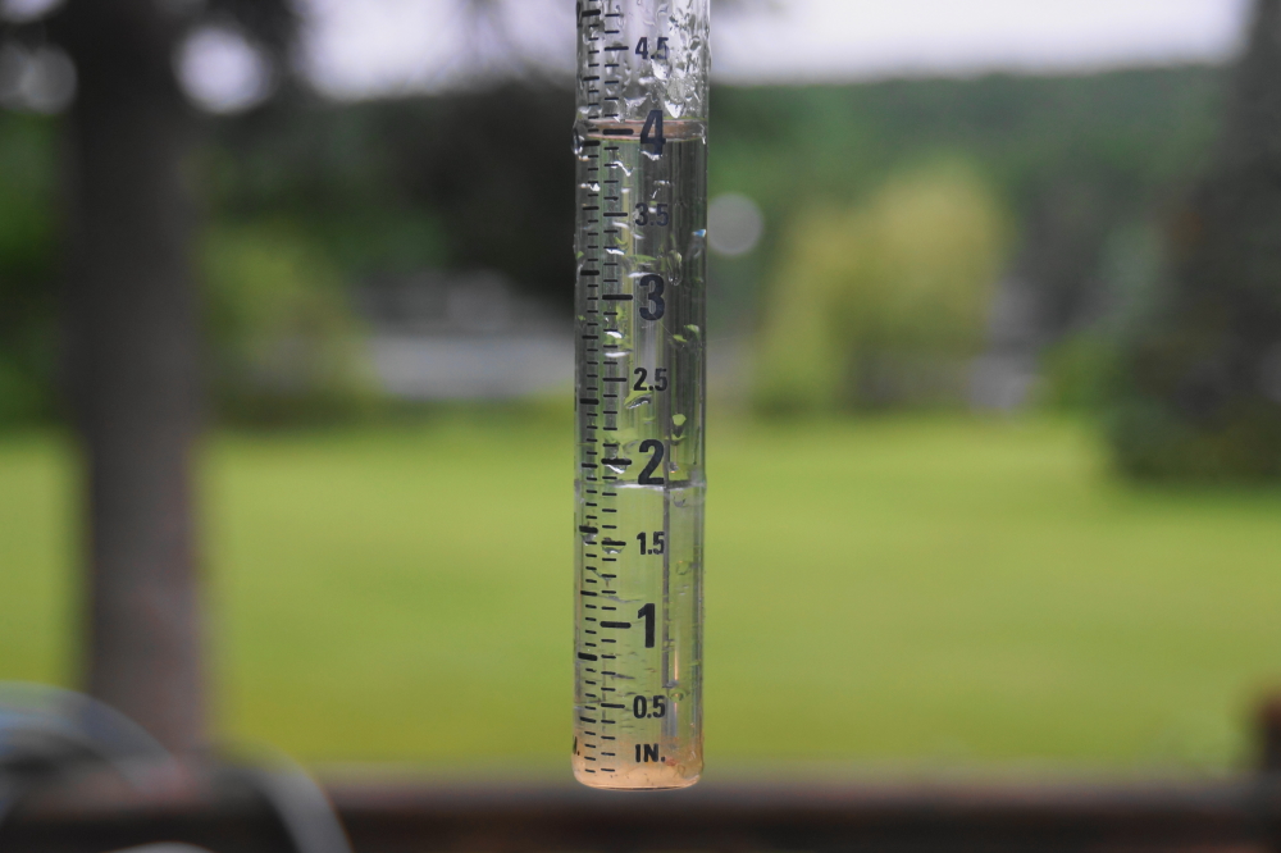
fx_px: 2668
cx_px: 640
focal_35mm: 75
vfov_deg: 18.2
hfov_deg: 27.0
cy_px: 426
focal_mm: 50
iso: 200
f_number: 4.5
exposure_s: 1/80
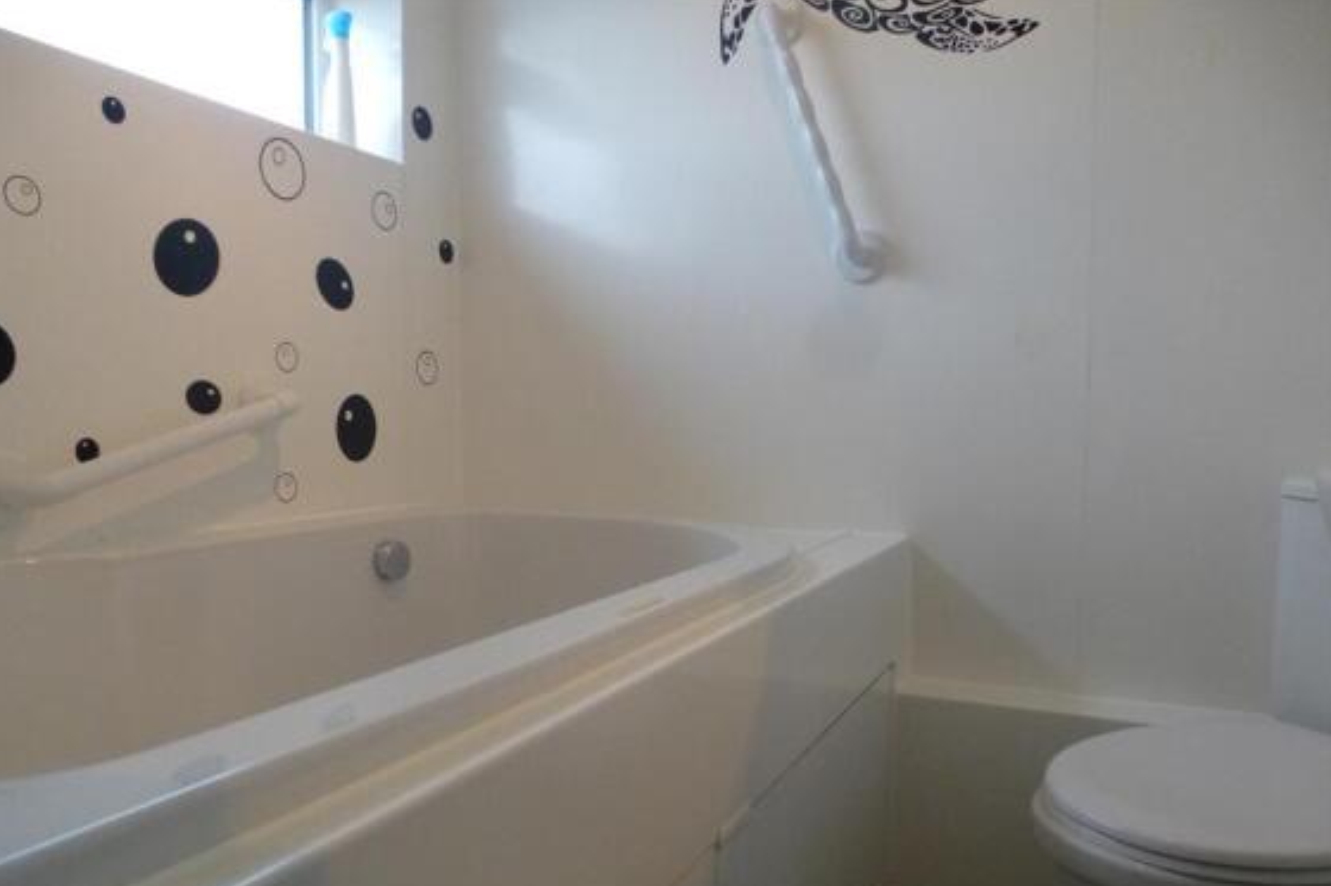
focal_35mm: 26
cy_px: 510
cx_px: 643
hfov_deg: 69.4
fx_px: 961
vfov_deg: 49.4
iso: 800
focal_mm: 4.3
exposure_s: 1/60
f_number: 3.3
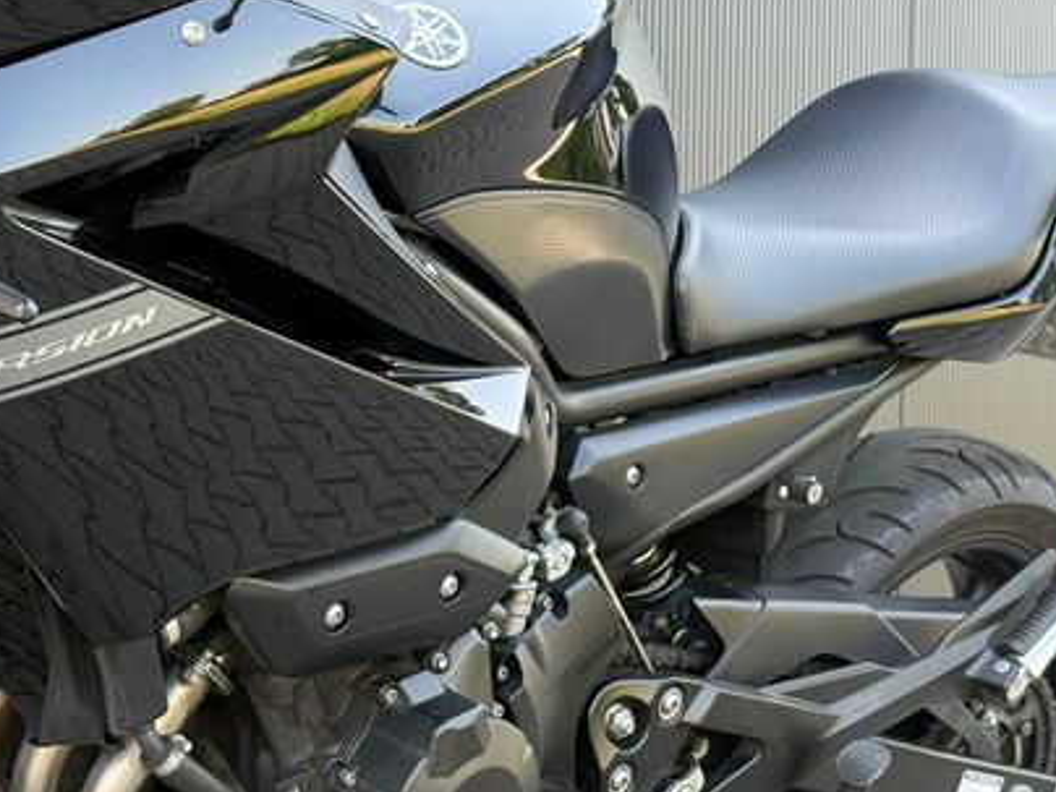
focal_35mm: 76
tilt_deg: -3.2
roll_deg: +0.5
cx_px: 335
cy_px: 612
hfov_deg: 25.5
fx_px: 2318
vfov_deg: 19.2
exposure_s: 1/242
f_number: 1.78
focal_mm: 6.76
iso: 160
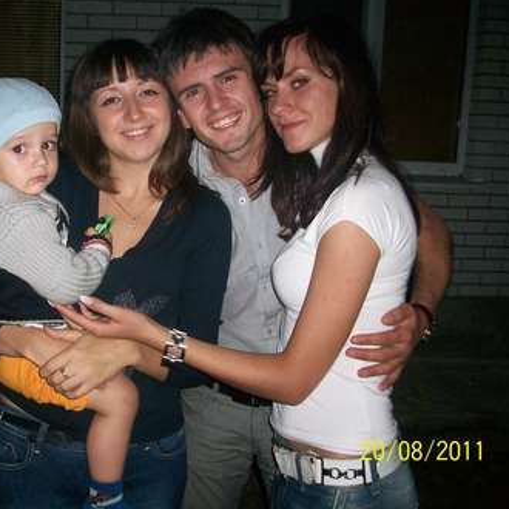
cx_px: 174
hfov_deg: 40.5
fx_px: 682
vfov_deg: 40.9
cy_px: 253
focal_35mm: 41
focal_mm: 5.7
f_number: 2.8
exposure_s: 1/60
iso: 160
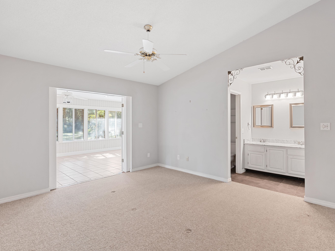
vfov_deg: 71.6
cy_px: 127
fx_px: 174
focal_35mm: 18
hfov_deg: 87.4
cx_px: 185
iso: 320
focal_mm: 16
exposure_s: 1/1.25
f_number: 5.6
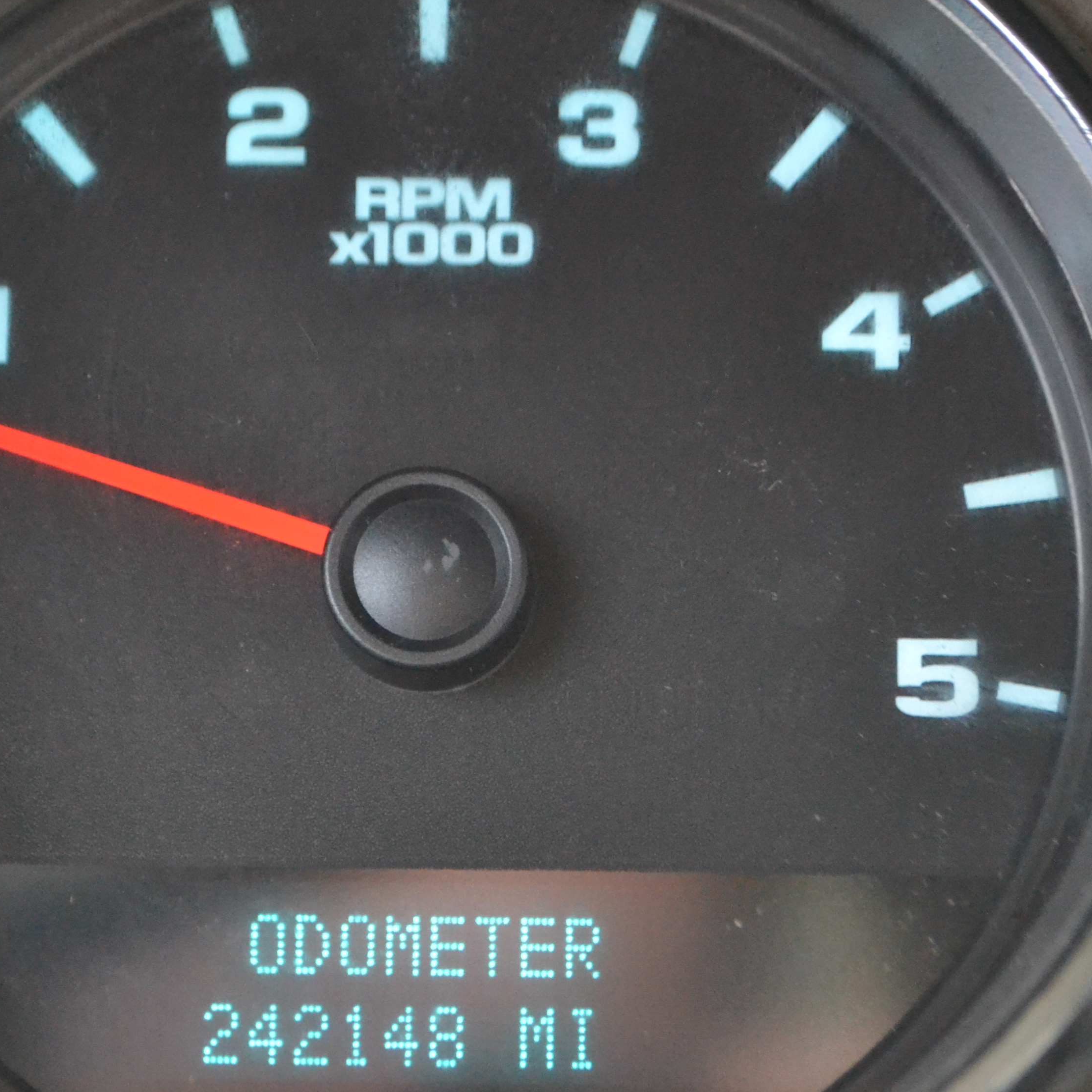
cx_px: 333
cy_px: 592
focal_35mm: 119
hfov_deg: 14.6
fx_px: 4243
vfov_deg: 14.7
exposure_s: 1/60
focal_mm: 45
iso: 2500
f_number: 5.3
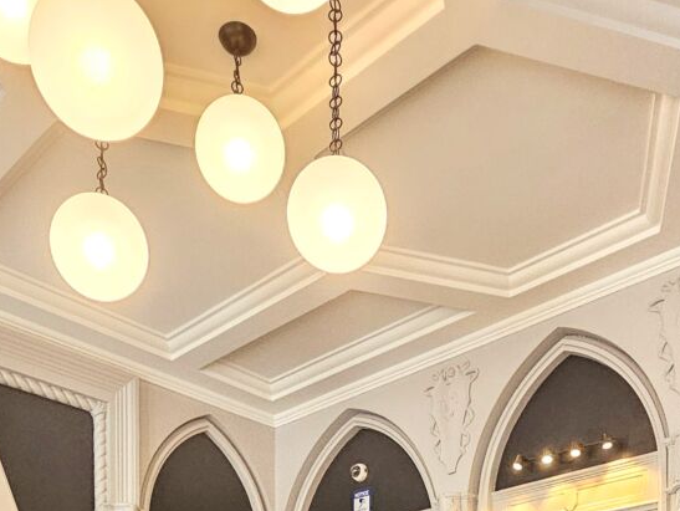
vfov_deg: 27.6
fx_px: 747
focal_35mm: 38
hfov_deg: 48.9
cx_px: 369
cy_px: 743
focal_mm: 2.2
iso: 320
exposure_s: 1/60
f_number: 2.2
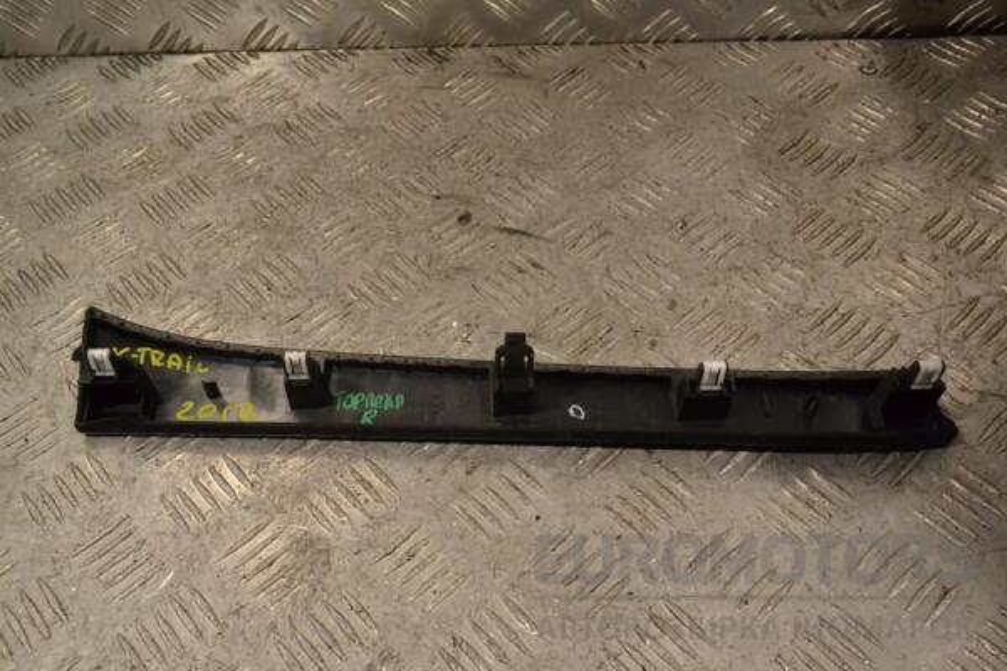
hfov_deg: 53.1
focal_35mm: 36
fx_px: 1007
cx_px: 504
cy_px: 336
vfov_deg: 36.9
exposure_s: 1/500
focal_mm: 24
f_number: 11
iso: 3200
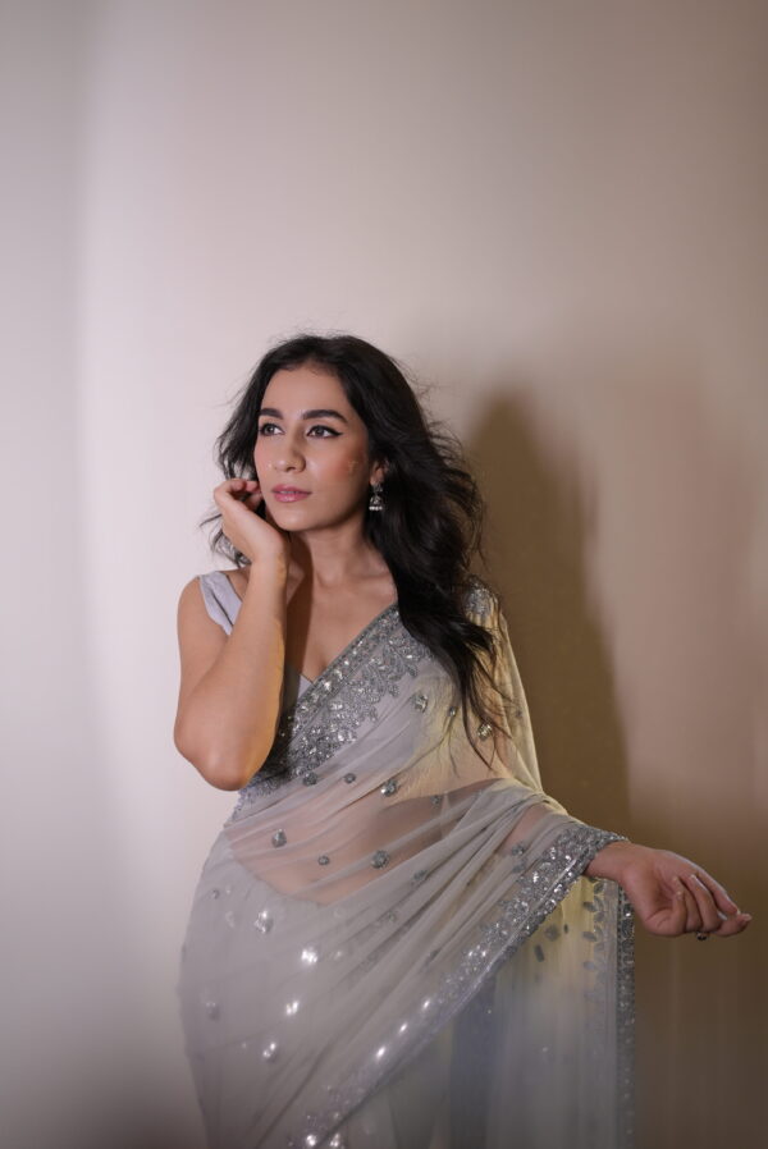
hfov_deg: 37.9
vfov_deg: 54.4
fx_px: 1118
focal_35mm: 35
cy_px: 574
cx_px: 384
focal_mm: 35
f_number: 1.8
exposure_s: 1/125
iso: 200
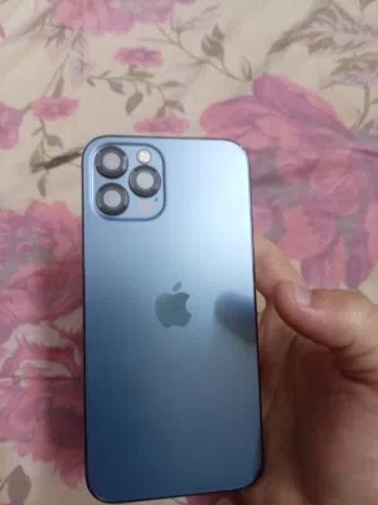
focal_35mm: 25
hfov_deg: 54.8
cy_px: 252
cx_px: 189
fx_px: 365
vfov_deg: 69.4
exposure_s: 1/25
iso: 329
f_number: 1.8
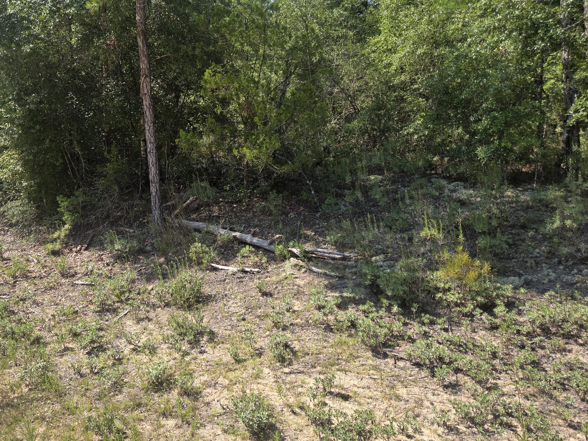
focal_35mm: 28
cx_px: 235
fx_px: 476
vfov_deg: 49.5
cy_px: 182
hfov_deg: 62.9
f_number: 1.8
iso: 80
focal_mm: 5.4
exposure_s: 1/2234
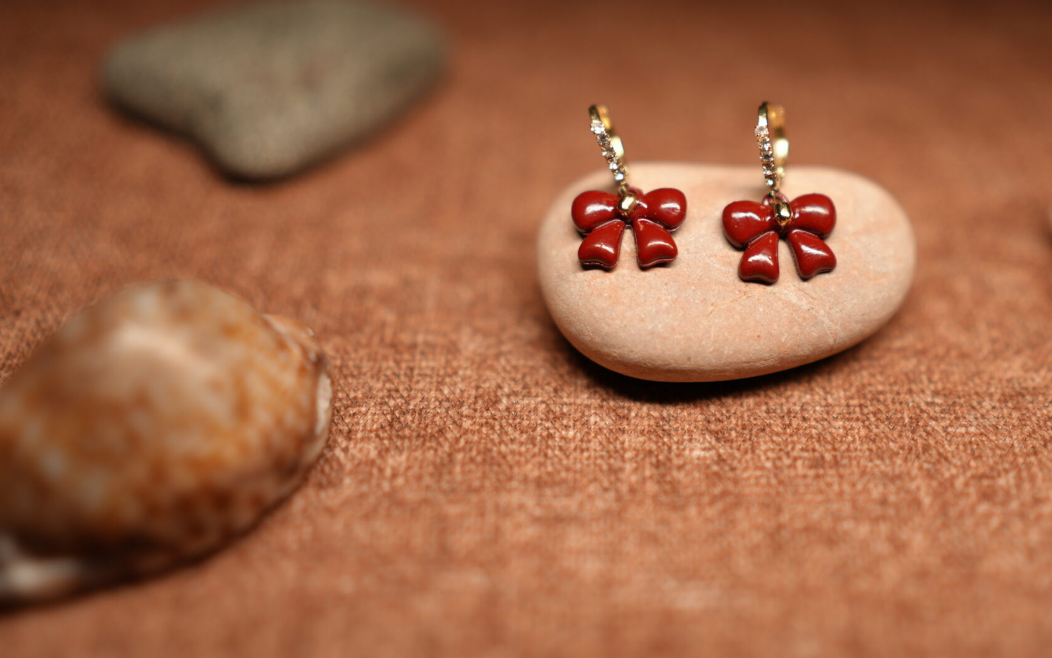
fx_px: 1548
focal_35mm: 54
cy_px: 279
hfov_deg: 37.2
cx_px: 684
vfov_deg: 24.0
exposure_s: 1/200
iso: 100
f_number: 1.4
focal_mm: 35
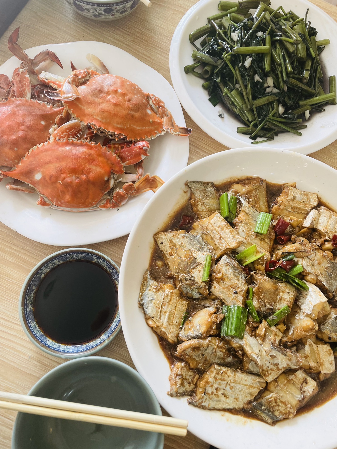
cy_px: 224
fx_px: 337
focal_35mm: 26
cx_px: 168
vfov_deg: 67.3
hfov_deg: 53.1
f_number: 1.6
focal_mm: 4.2
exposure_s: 1/121
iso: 50
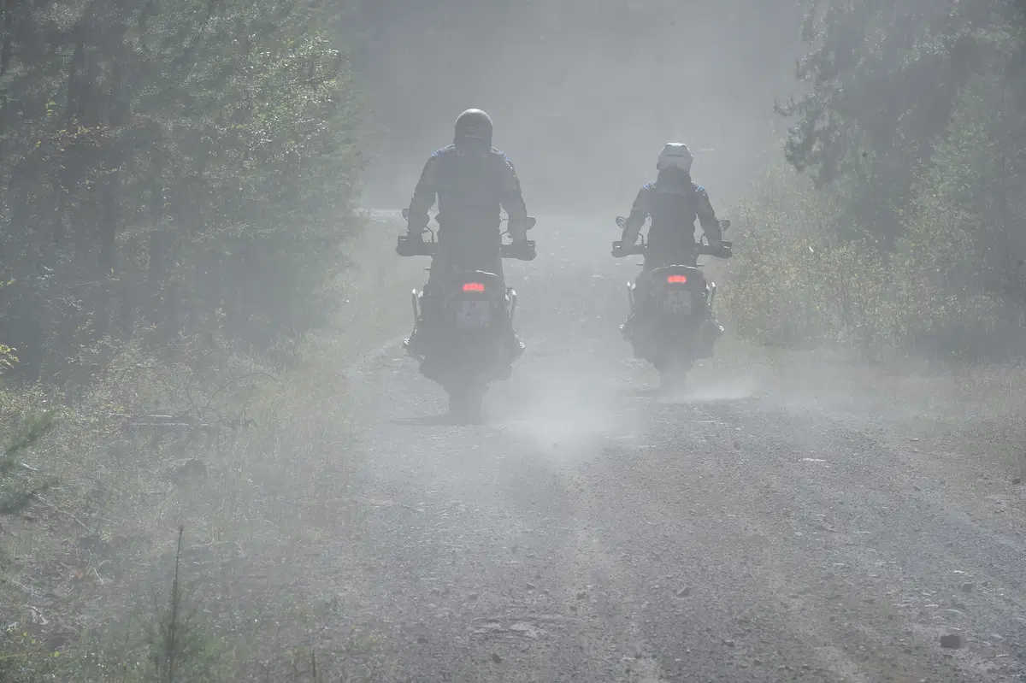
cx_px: 513
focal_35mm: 200
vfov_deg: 6.9
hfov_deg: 10.3
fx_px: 5697
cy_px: 342
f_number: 14
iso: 800
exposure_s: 1/800
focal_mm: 200
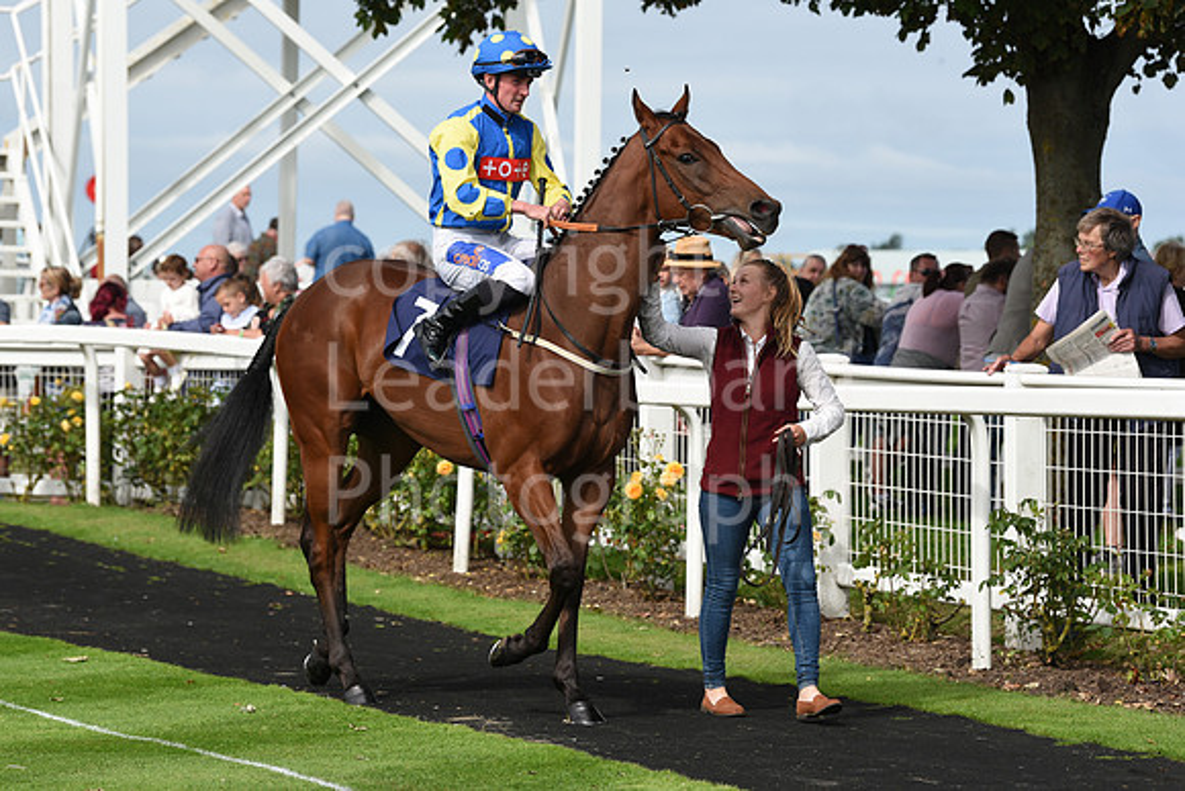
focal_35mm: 160
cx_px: 592
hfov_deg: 12.8
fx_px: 5268
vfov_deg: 8.6
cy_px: 396
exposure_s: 1/1600
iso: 400
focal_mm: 160
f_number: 6.3
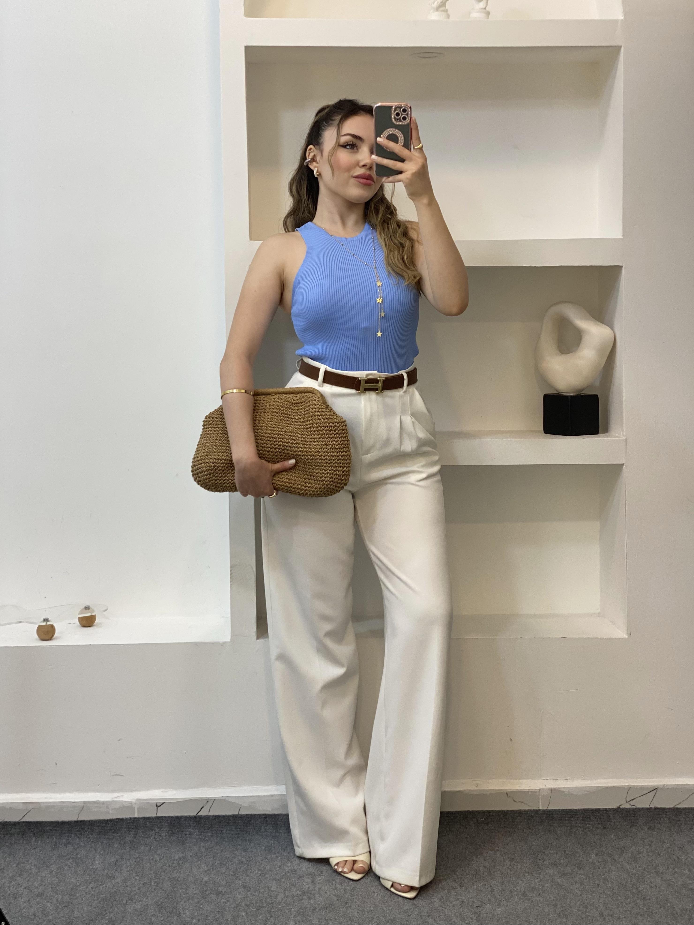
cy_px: 462
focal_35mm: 52
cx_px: 347
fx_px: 1390
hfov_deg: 28.0
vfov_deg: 36.8
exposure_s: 1/100
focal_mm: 6
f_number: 2
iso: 80
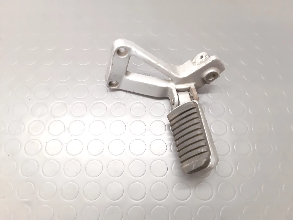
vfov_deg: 51.4
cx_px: 146
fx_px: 229
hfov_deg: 65.3
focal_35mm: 27
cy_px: 110
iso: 500
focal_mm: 3.93
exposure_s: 1/25
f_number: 1.7
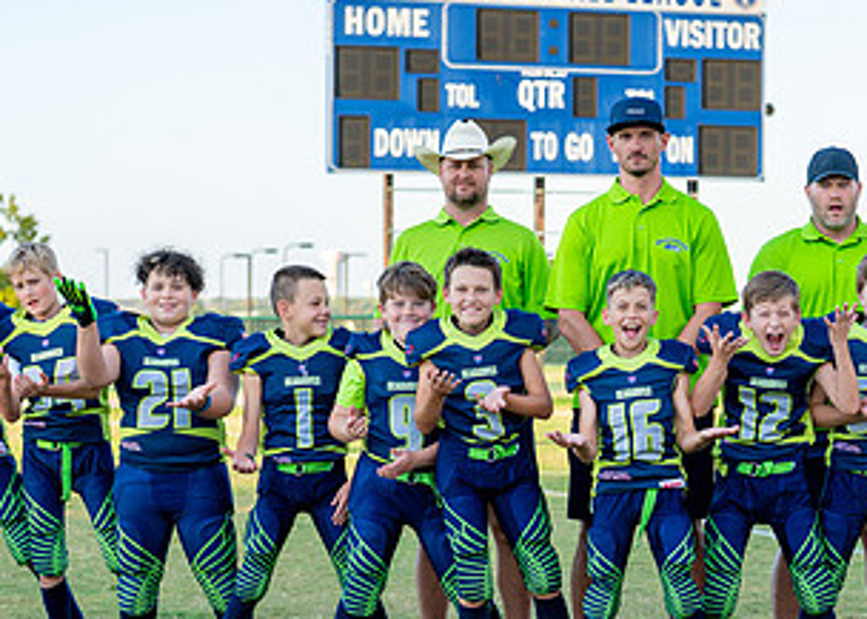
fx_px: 2979
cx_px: 613
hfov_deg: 16.5
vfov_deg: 11.8
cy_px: 437
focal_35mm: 121
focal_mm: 50
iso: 100
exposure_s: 1/400
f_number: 2.5
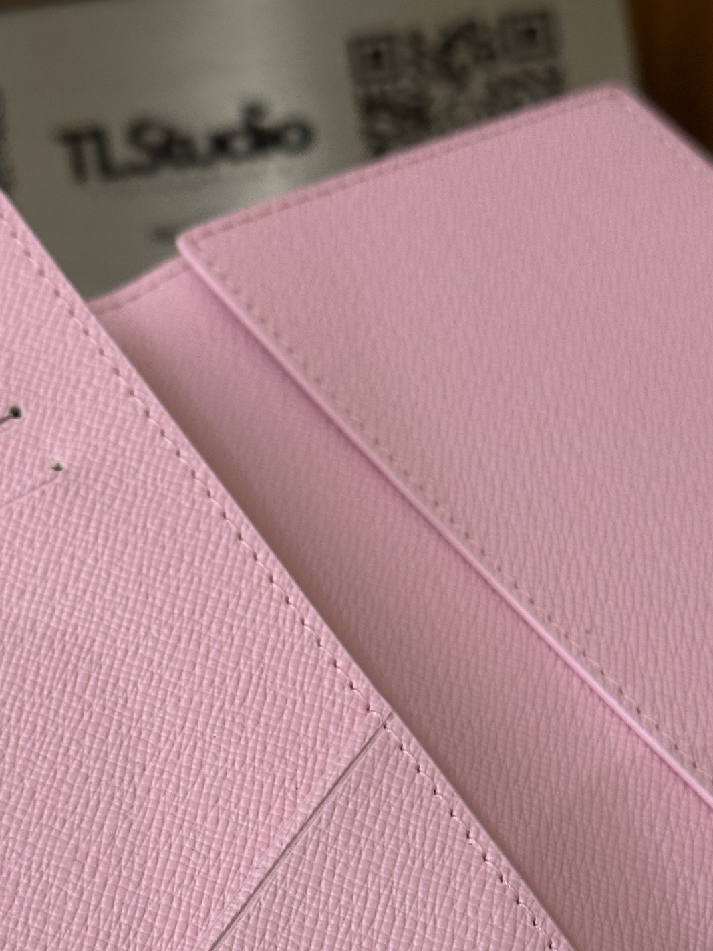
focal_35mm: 81
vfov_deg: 23.8
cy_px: 729
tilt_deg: -51.4
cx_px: 243
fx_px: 2224
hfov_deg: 18.2
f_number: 1.78
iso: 160
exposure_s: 1/50
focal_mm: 6.86
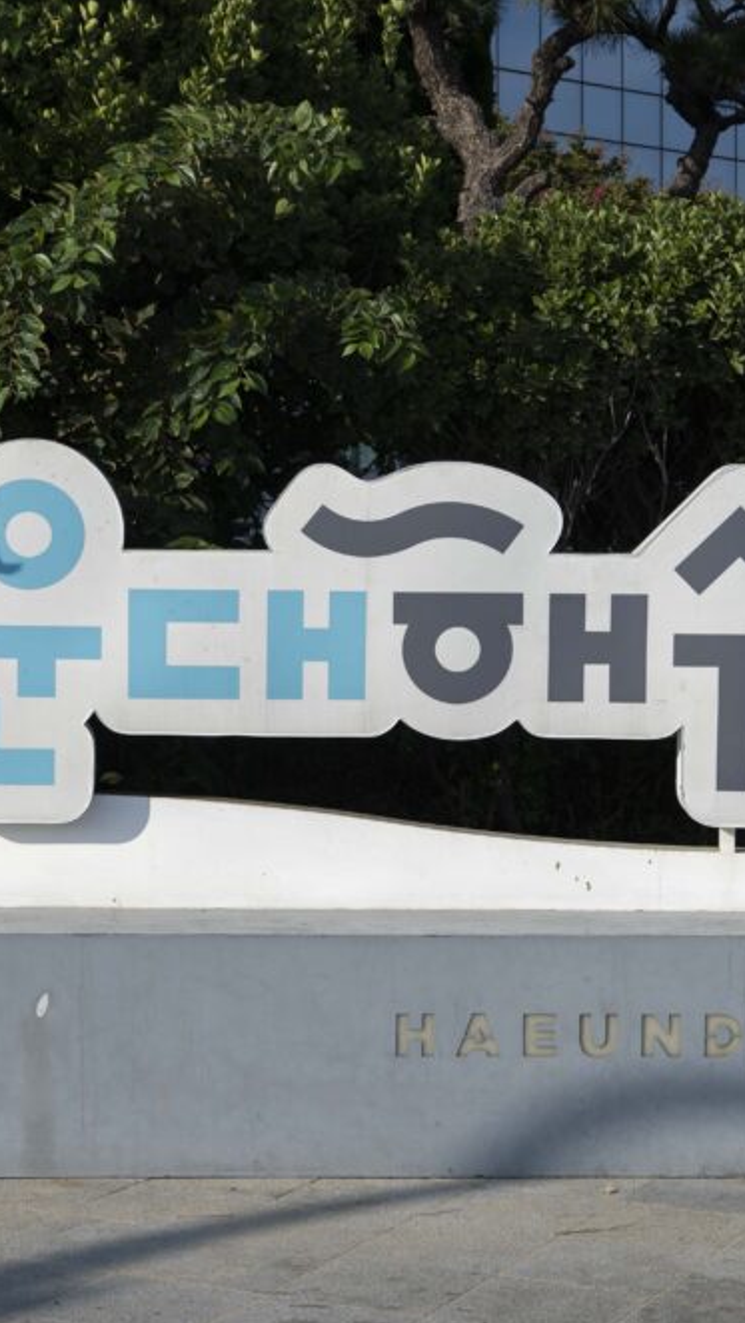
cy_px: 678
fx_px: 2841
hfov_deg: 14.9
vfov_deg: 26.2
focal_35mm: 81
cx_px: 403
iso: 100
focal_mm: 50
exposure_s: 1/320
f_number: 8
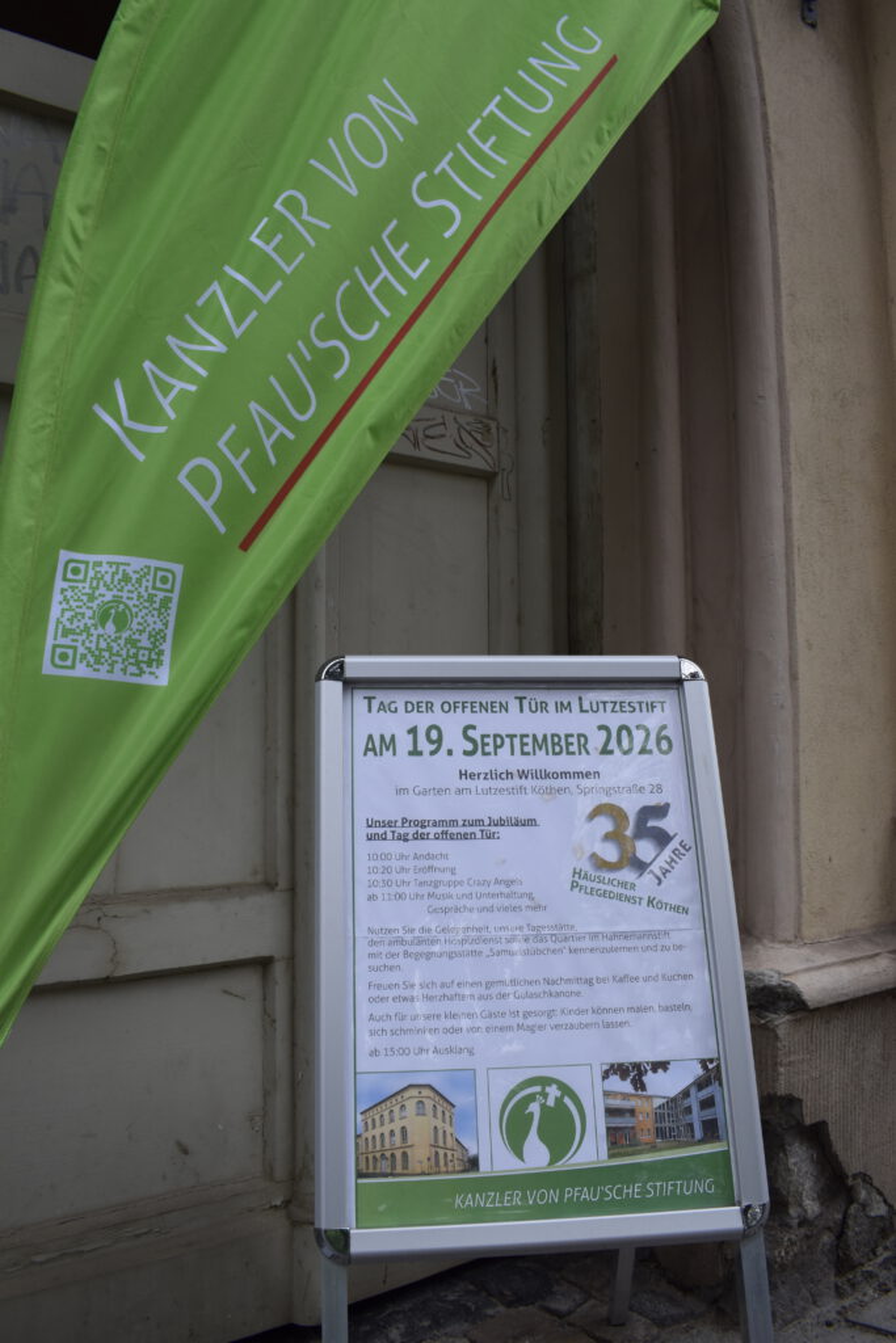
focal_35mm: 27
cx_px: 448
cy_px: 672
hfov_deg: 47.9
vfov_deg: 67.4
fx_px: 1008
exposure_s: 1/200
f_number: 7.1
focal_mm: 18
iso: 400
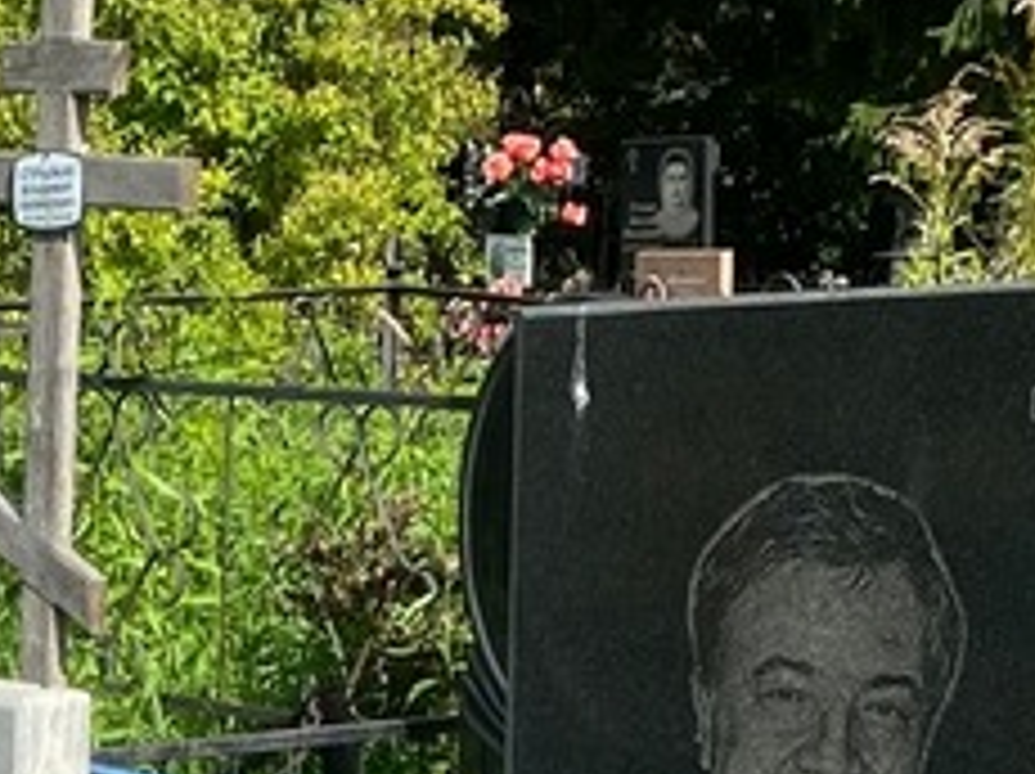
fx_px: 3465
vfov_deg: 11.5
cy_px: 1562
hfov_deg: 16.7
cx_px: 76
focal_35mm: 116
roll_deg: +1.9
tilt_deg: -20.8
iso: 32
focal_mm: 4.25
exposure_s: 1/1377
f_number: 1.8
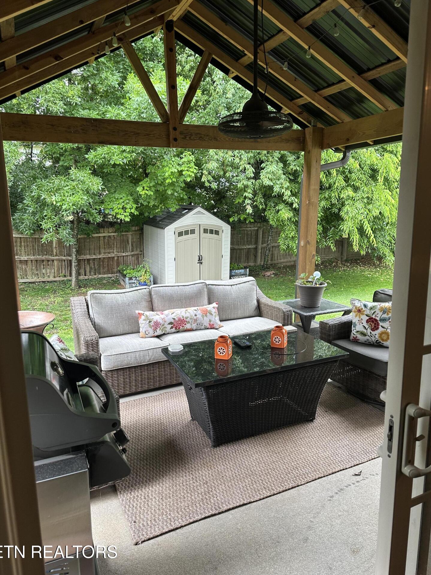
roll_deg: +0.5
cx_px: 215
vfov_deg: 69.4
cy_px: 280
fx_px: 415
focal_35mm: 25
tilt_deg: -11.1
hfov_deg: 54.9
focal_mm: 6.86
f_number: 1.78
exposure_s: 1/60
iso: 160
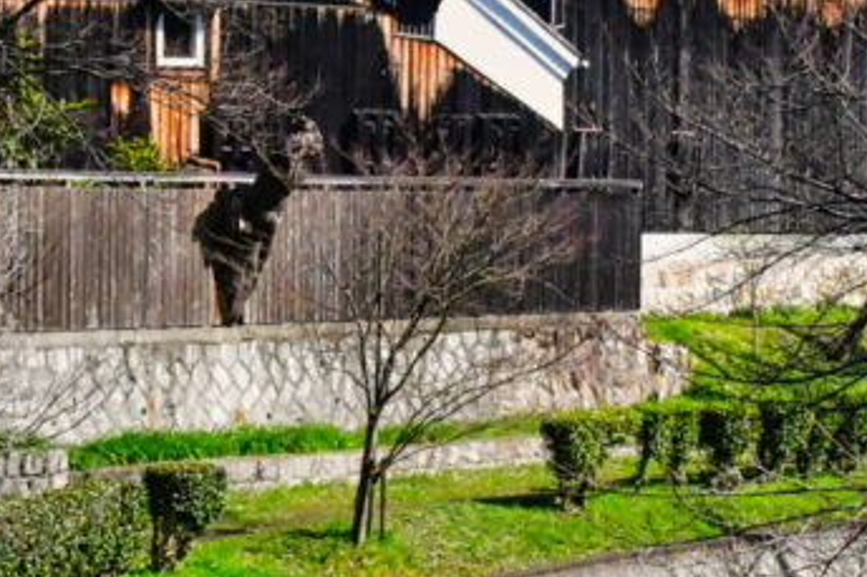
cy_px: 414
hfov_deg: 13.2
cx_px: 529
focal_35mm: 155
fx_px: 3731
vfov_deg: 8.8
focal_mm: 35
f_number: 16
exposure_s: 1/3200
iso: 5000
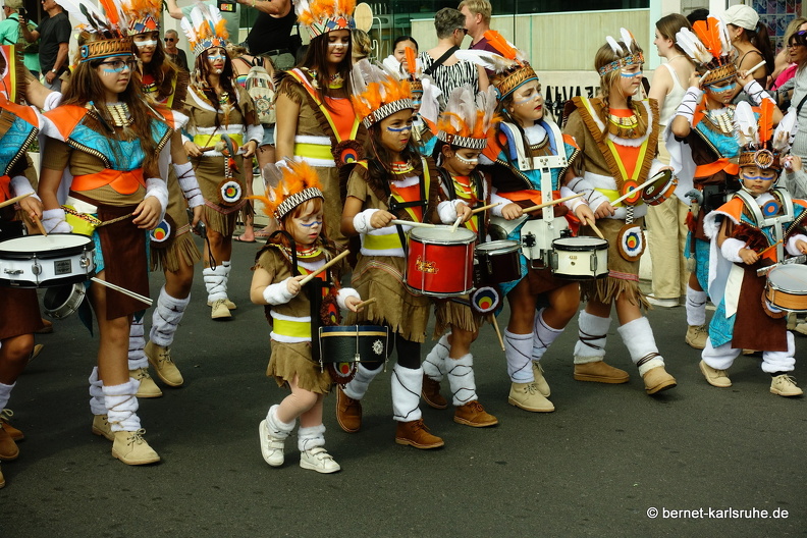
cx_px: 404
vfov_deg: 19.5
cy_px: 269
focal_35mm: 70
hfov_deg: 28.8
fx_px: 1569
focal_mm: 25.61
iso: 200
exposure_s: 1/800
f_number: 4.5
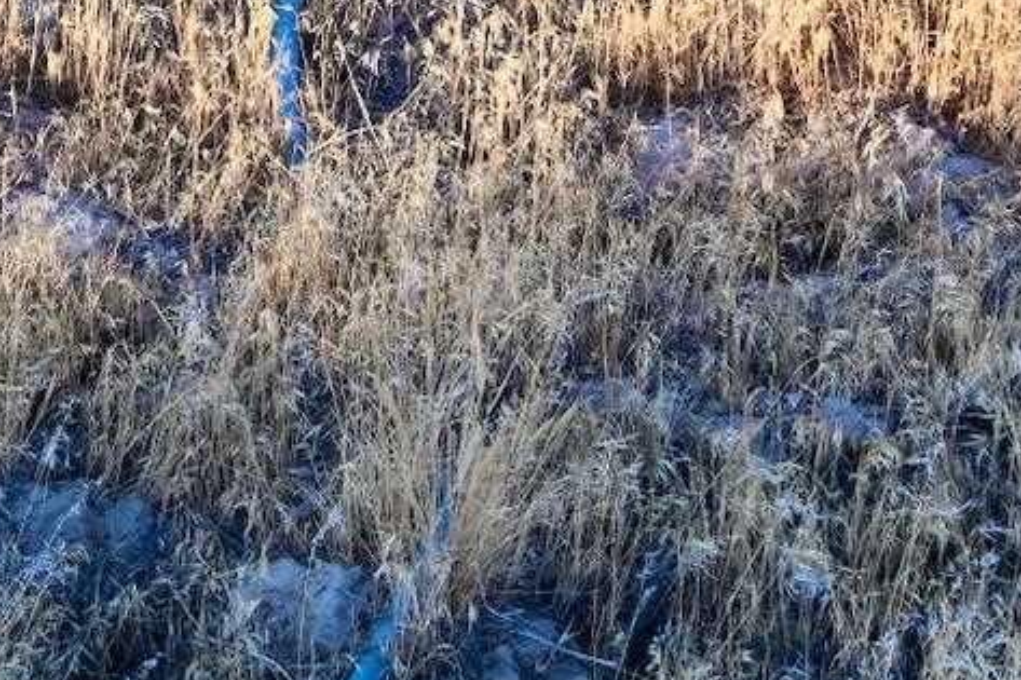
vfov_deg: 10.2
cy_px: -378
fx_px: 3685
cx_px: 69
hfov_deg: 15.6
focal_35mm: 130
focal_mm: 30
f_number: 9
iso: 800
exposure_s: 1/320
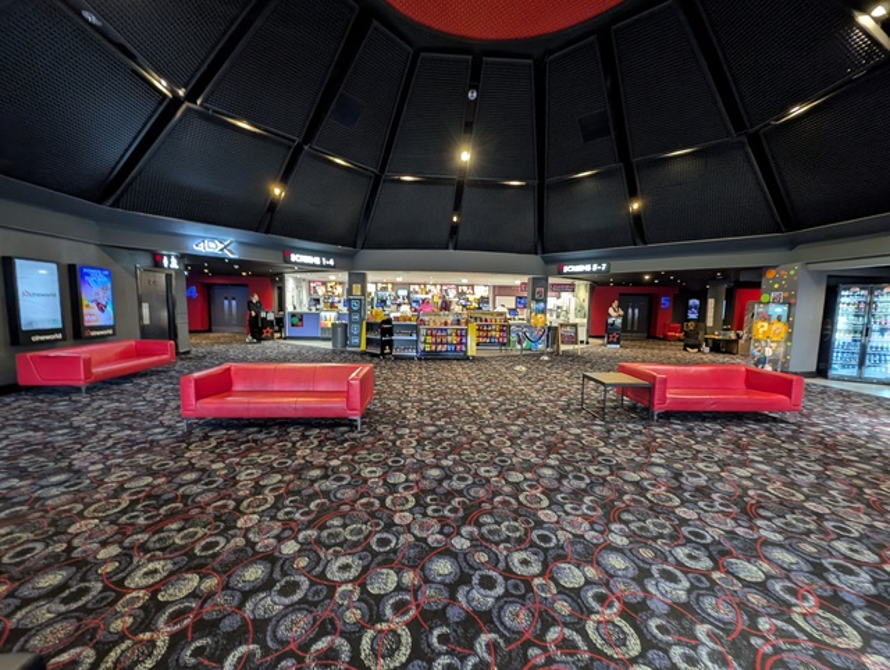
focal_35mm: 12
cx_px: 445
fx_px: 309
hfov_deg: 110.5
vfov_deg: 94.6
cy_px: 335
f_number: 1.95
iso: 130
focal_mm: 2.23
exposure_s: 1/25
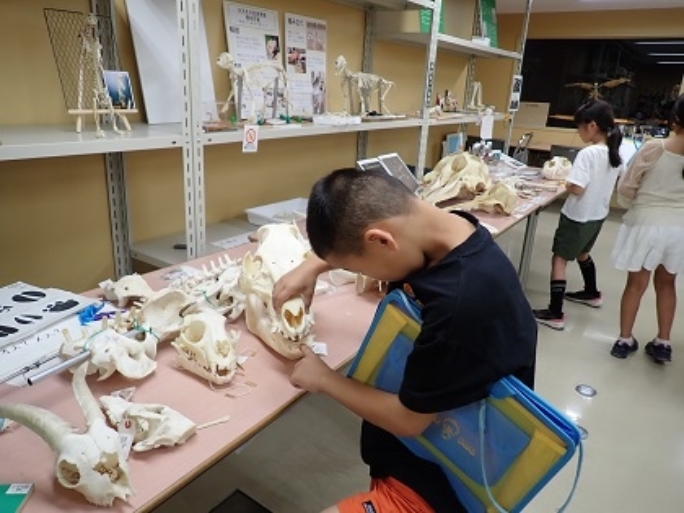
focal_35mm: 25
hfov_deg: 69.4
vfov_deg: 54.9
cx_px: 342
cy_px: 256
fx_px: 494
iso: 160
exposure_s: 1/125
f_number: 2
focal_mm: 4.5
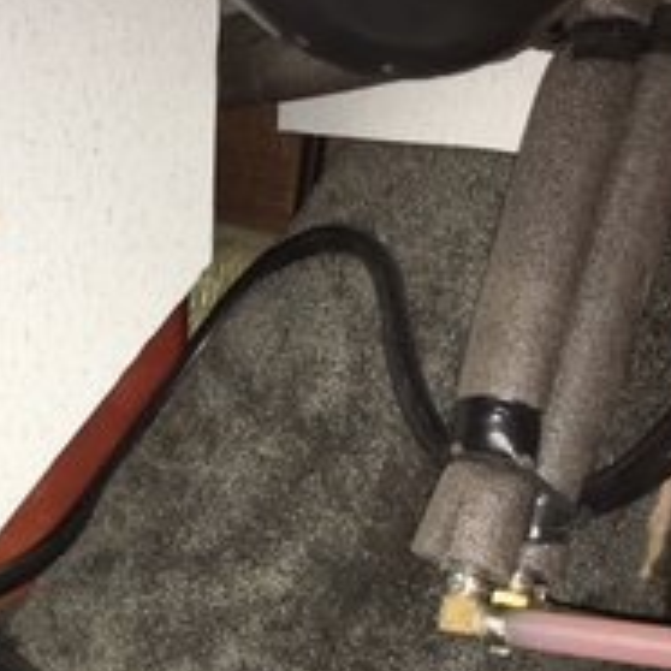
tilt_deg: -22.2
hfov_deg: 30.2
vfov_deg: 30.5
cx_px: 112
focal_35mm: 55
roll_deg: -0.3
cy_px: 516
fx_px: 1206
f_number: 2.2
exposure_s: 1/16
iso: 32
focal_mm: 4.15
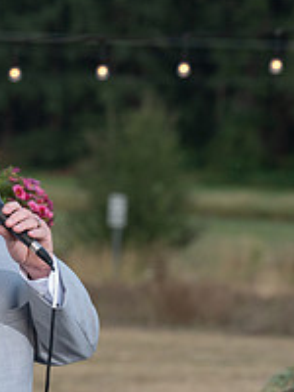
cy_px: 307
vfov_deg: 4.7
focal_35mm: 419
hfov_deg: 3.5
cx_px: -100
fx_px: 4745
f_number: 6.3
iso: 320
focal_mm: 150
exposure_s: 1/200
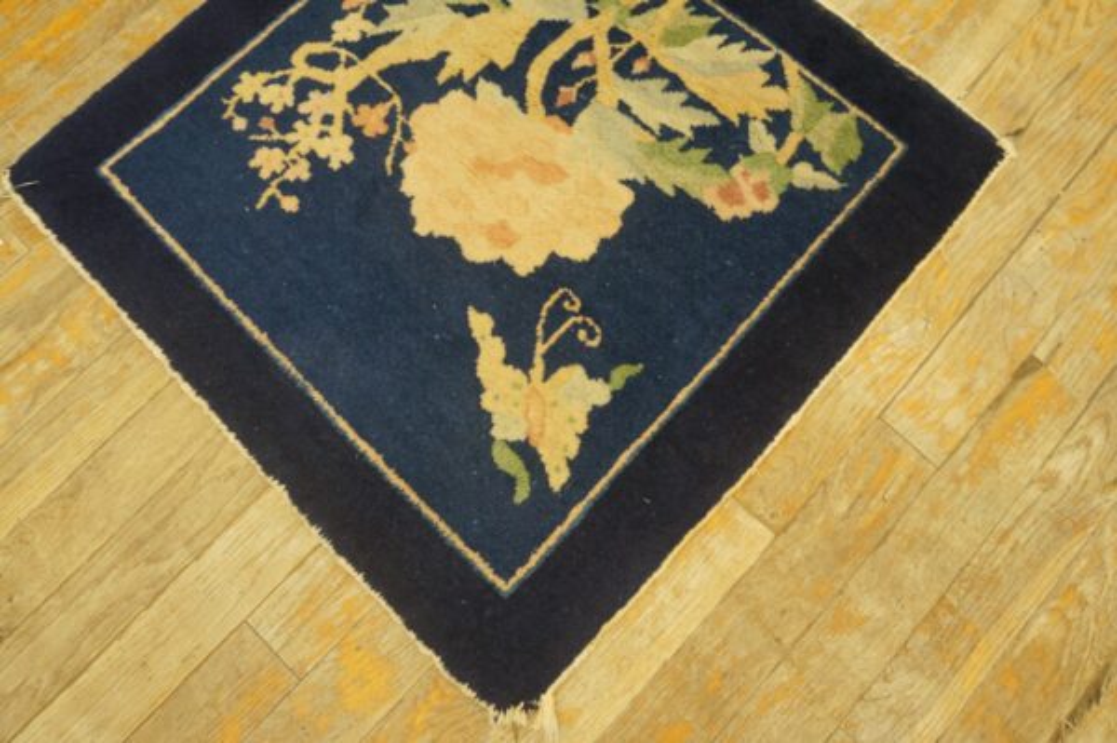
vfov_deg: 47.9
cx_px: 558
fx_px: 837
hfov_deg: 67.4
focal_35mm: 27
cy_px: 372
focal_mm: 18
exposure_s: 1/60
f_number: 4
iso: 1250
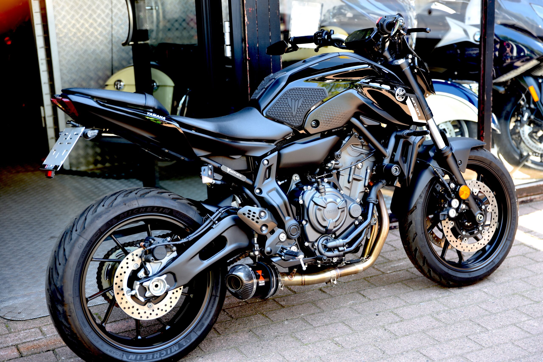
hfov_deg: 33.4
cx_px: 272
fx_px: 905
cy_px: 181
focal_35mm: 60
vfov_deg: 22.6
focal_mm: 60
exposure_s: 1/60
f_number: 2.8
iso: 100
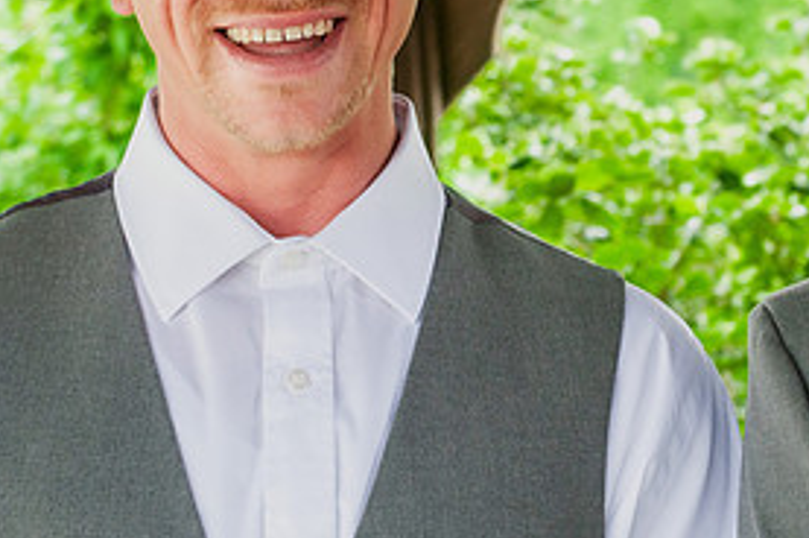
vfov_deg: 7.9
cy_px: 1
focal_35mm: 173
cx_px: 724
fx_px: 3884
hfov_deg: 11.8
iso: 400
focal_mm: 55
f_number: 5.6
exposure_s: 1/125
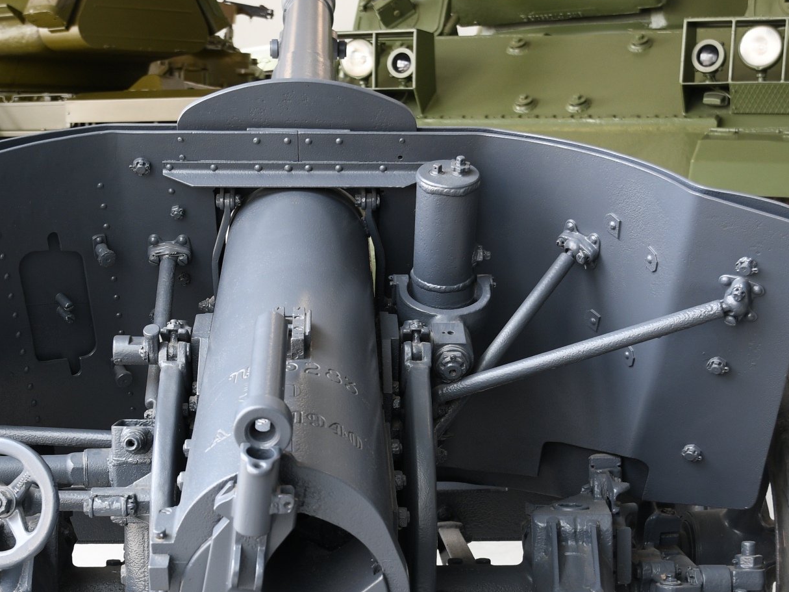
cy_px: 428
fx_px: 1299
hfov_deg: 33.8
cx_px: 353
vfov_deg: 25.4
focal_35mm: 57
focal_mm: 20
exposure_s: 1/50
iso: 250
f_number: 3.5
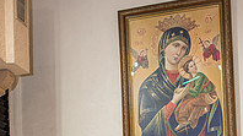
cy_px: 218
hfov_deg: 33.6
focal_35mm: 62
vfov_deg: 17.1
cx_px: 157
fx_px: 399
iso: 1000
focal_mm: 26
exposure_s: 1/160
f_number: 2.8
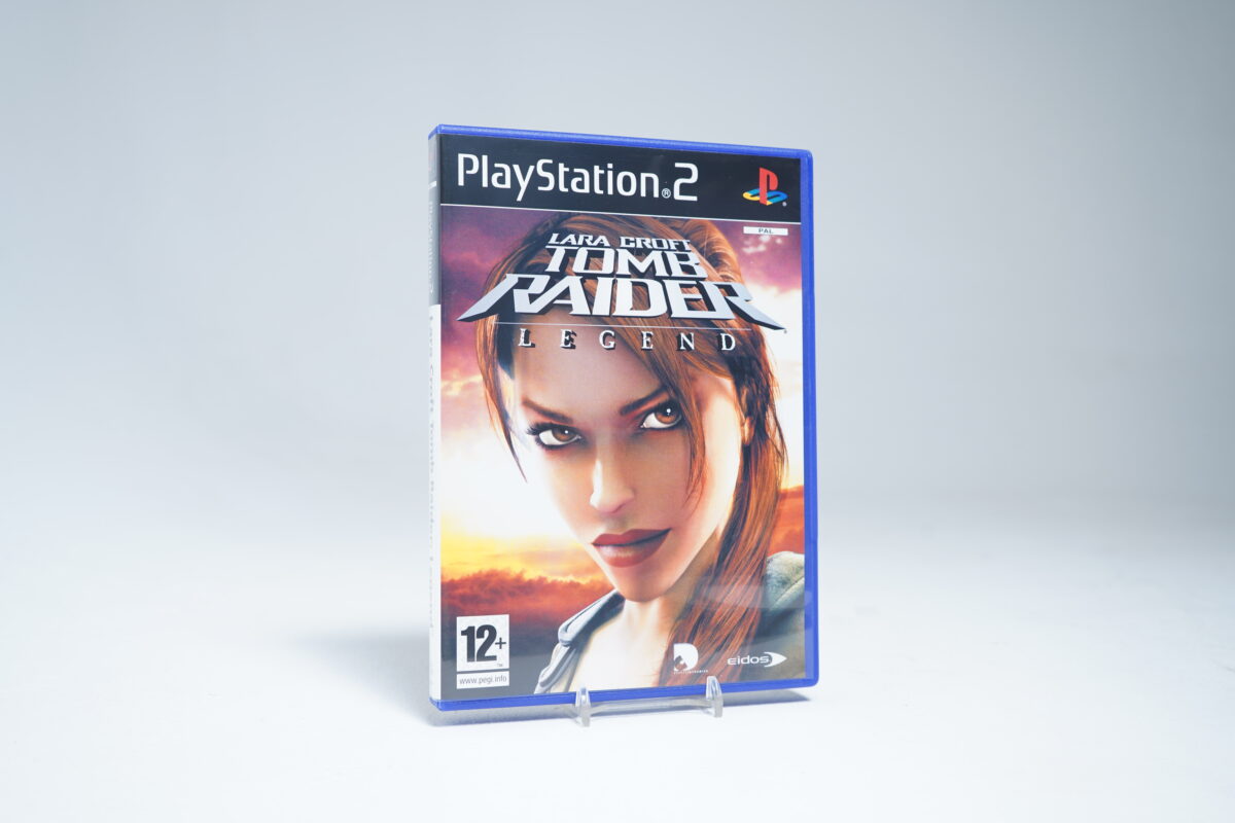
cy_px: 412
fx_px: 1304
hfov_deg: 50.7
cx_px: 618
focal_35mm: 38
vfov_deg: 35.1
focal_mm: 38
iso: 160
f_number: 6.3
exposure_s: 1/4
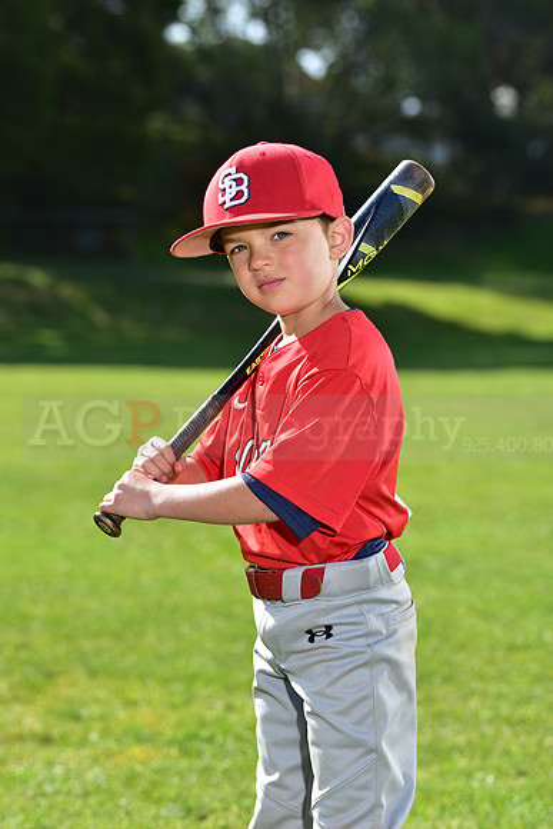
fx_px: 2671
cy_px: 414
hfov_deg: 11.8
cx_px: 276
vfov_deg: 17.6
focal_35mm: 116
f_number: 5
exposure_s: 1/250
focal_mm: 116
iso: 80
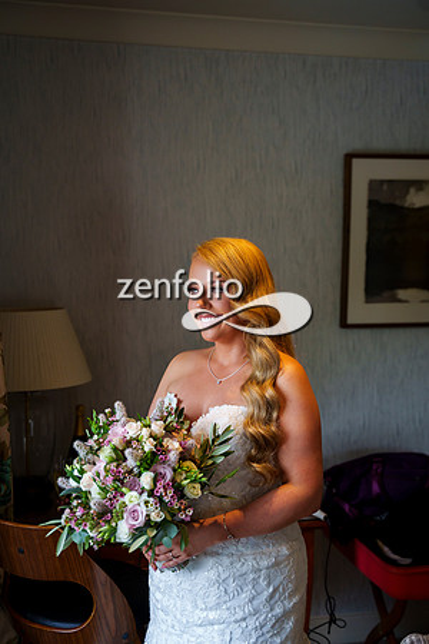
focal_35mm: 45
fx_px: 804
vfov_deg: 43.6
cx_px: 214
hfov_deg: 29.9
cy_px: 322
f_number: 2.8
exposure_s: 1/500
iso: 800
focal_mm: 45
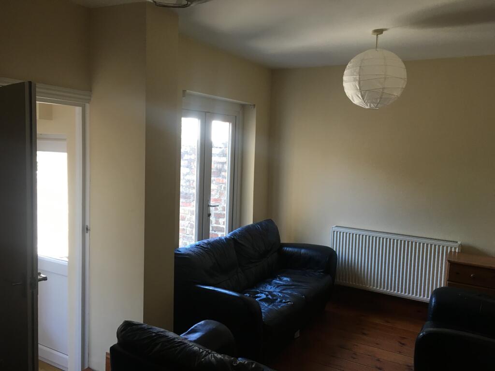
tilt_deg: -5.1
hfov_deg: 61.7
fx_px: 415
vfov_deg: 48.2
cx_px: 248
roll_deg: -1.4
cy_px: 186
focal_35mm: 29
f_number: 2.2
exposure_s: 1/33
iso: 50
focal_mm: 4.15
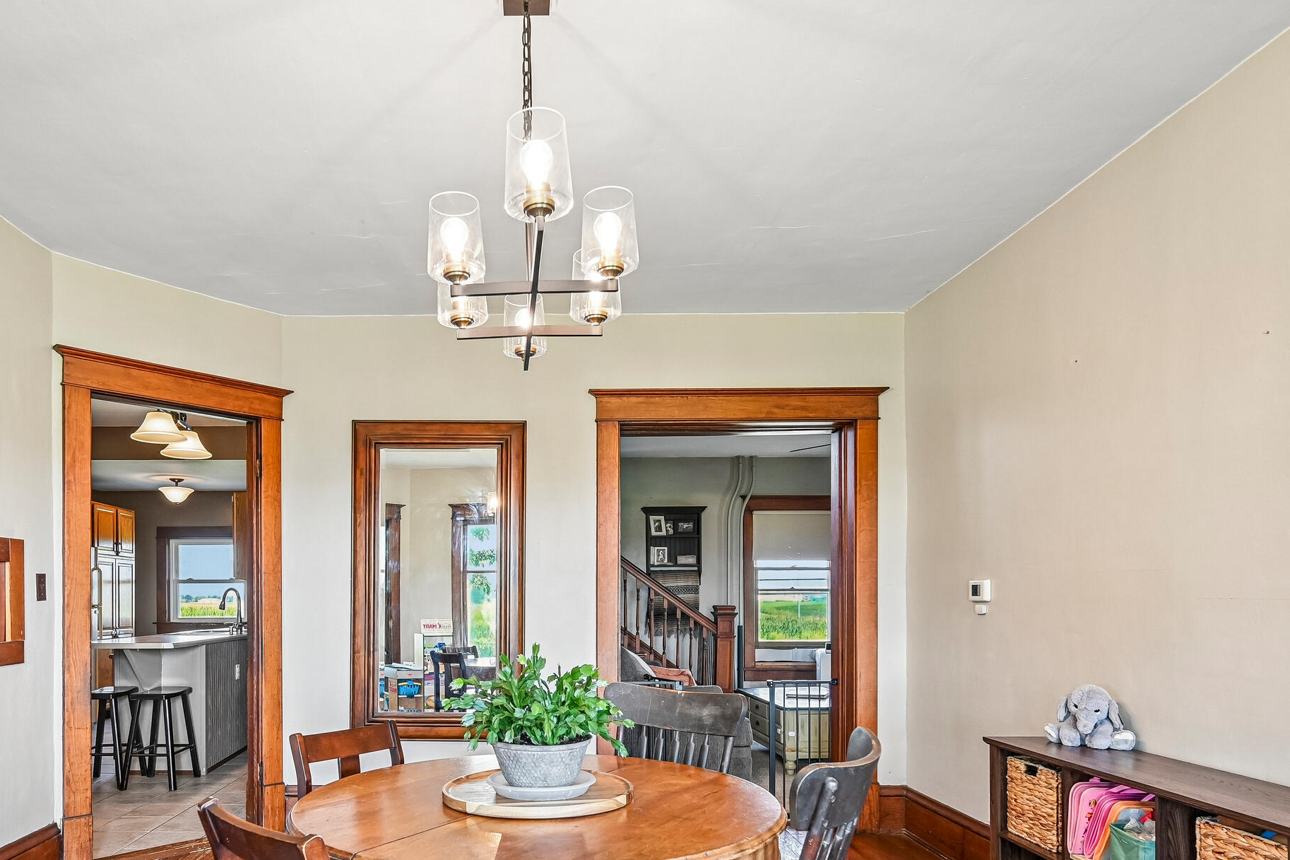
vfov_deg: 53.5
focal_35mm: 23
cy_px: 603
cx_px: 507
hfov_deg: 75.1
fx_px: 824
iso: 400
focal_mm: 14
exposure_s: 1/15
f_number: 4.8
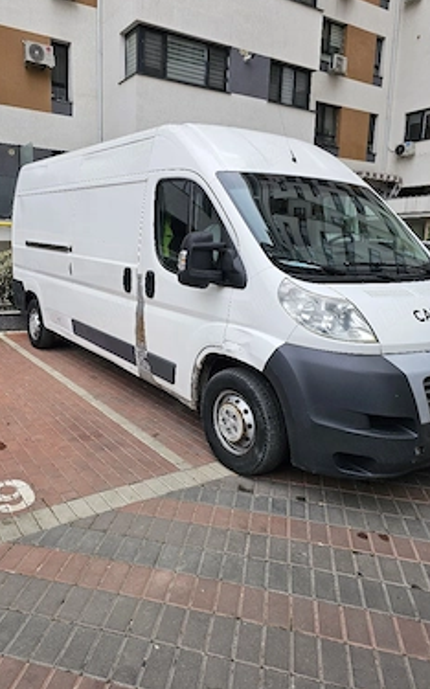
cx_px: 160
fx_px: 488
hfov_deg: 47.1
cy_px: 325
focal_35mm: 26
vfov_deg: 70.4
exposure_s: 1/102
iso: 10
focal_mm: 6.3
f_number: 1.7
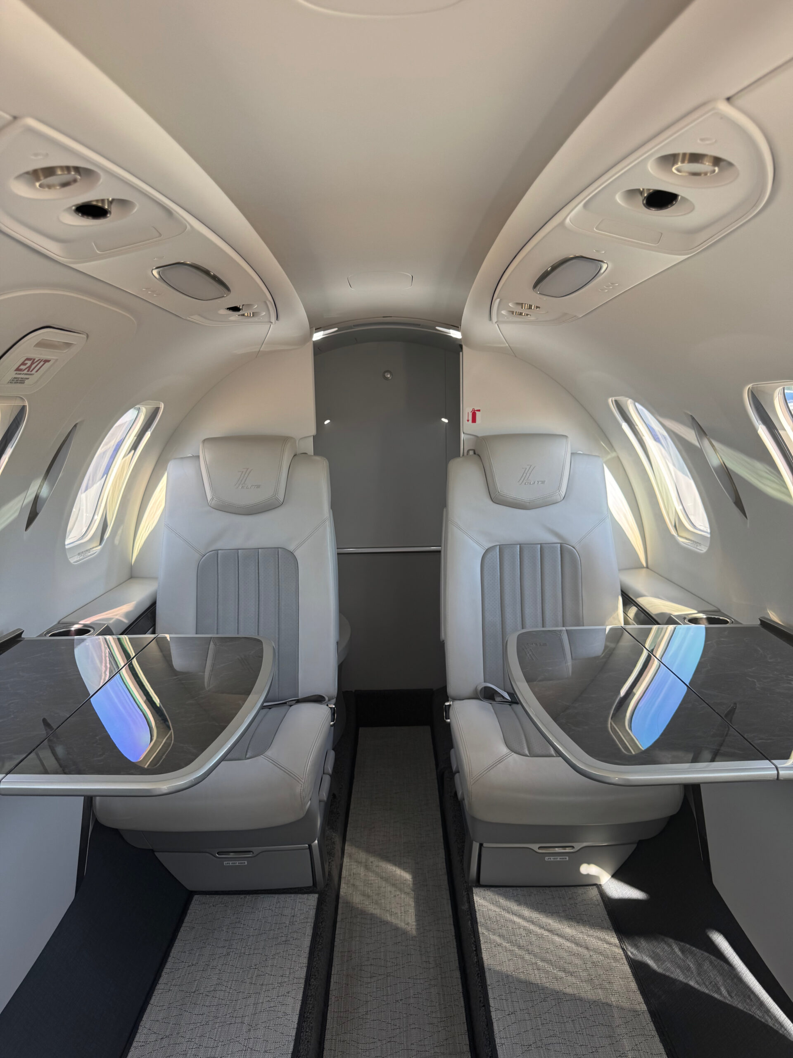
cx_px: 396
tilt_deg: -7.2
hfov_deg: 56.8
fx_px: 733
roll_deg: +2.5
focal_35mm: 24
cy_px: 529
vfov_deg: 71.6
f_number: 1.78
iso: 64
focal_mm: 6.76
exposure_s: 1/163
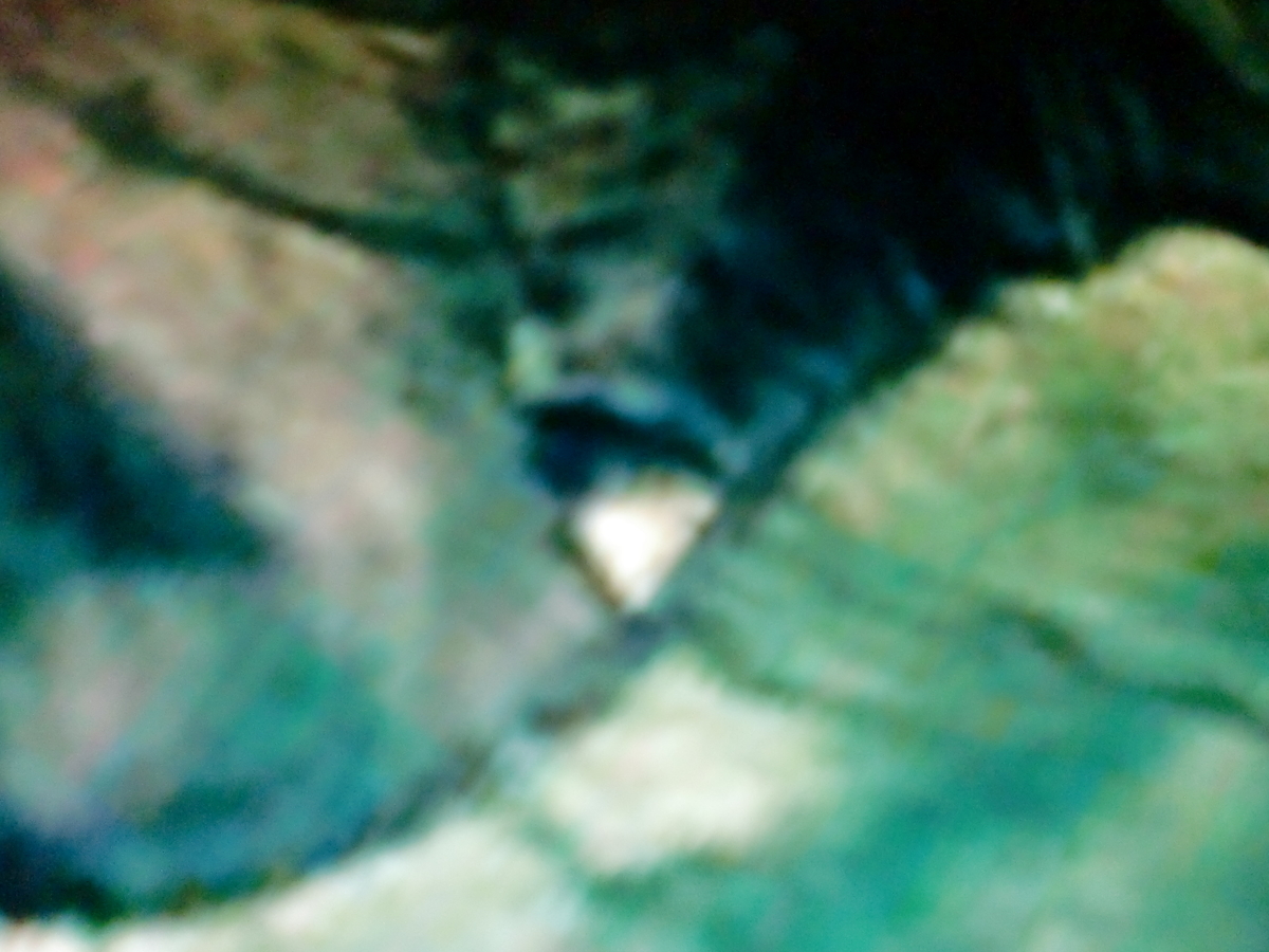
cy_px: 476
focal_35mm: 35
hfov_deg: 52.6
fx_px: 1283
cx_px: 634
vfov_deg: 40.7
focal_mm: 6.3
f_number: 3.1
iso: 640
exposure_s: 1/60
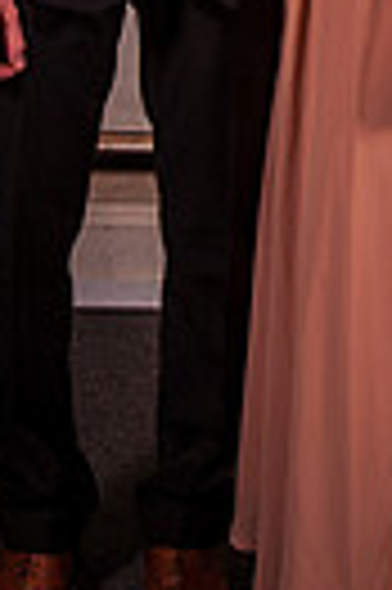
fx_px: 2702
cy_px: -311
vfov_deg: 11.9
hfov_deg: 8.3
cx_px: 286
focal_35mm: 165
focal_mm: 32
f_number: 14
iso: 200
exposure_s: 1/125
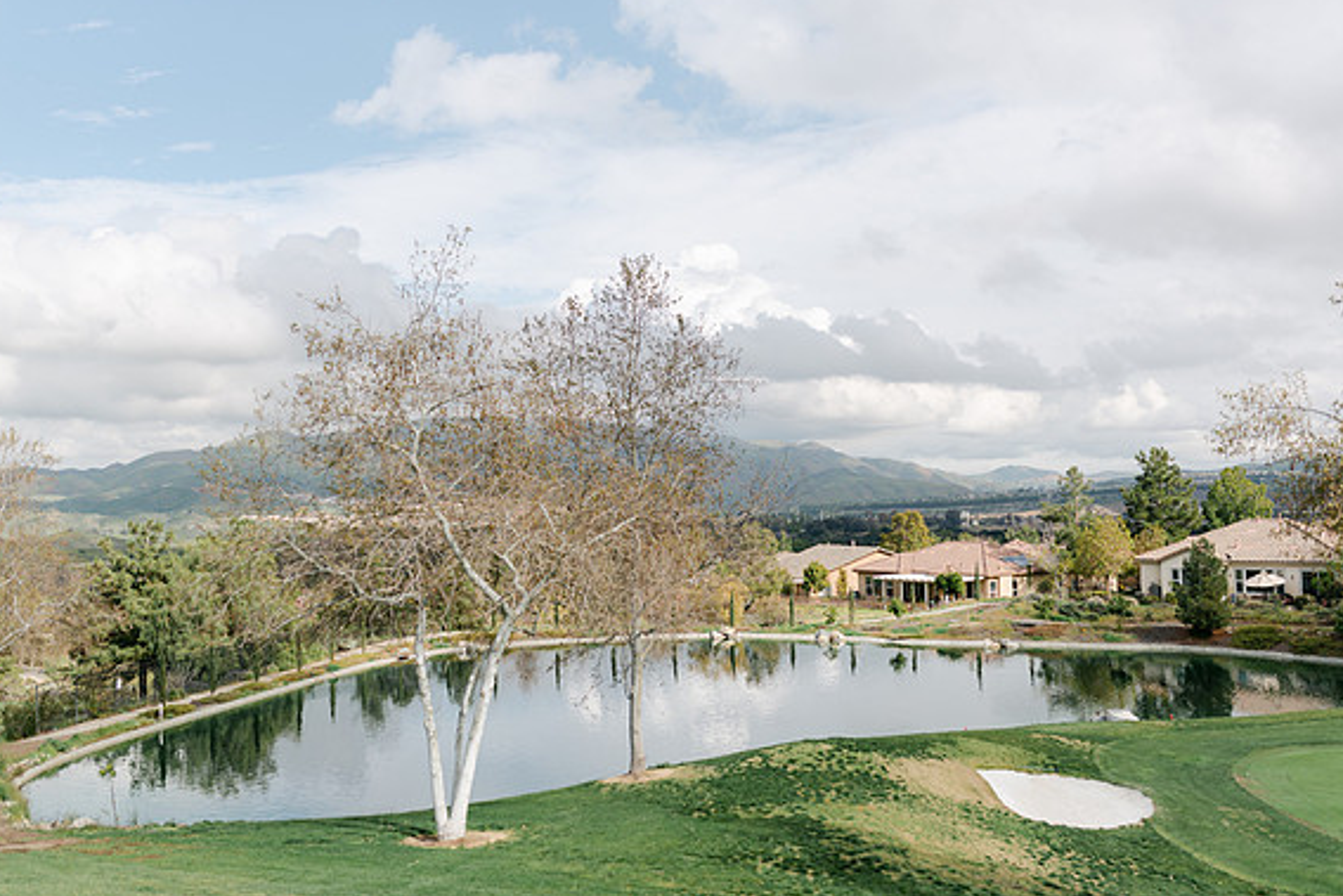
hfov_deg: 51.9
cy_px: 444
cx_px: 683
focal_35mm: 37
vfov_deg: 36.0
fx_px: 1381
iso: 100
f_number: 2
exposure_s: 1/4000
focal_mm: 35
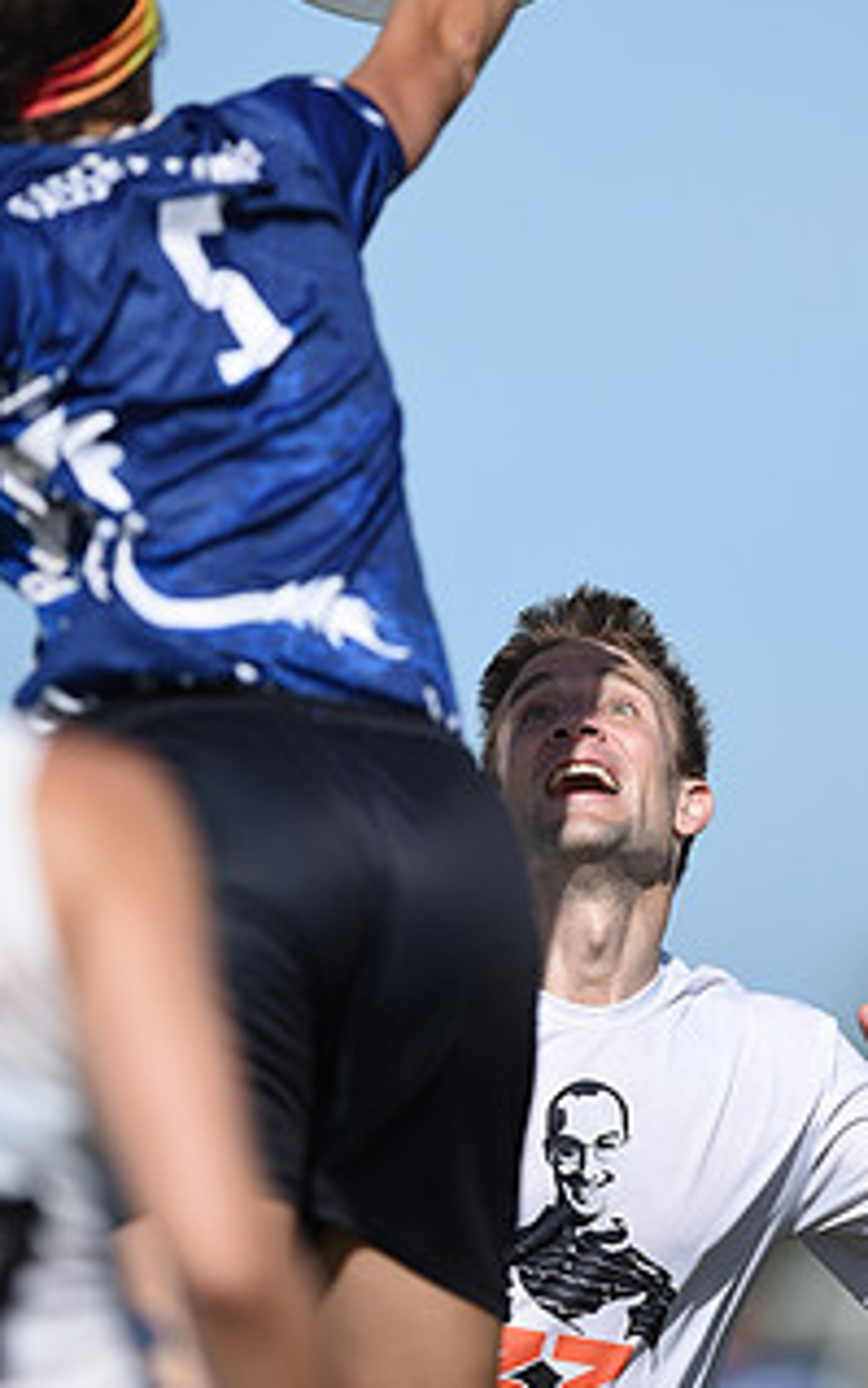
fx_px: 28097
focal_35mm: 743
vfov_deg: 2.8
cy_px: 489
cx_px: 532
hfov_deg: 1.8
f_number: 2.8
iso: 100
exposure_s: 1/3200
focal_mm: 400
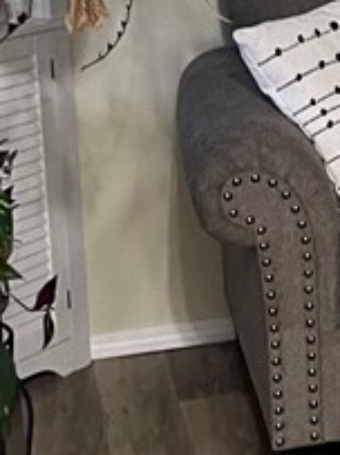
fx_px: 1717
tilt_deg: -10.0
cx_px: 778
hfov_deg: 10.1
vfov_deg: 14.8
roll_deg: -1.6
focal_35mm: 131
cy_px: 16
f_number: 1.6
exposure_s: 1/30
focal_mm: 5.1
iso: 640
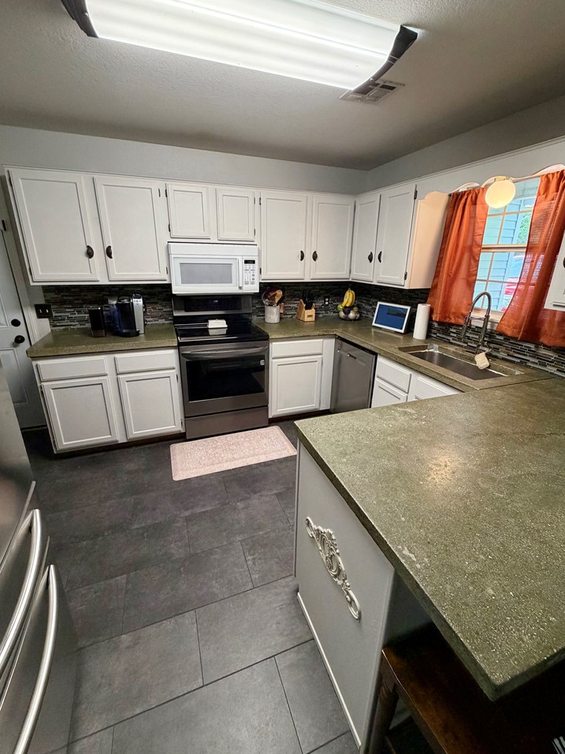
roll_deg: -0.7
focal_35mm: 15
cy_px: 365
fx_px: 326
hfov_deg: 81.7
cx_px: 283
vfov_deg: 98.1
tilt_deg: -18.0
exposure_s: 1/60
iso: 160
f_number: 2.2
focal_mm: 2.22
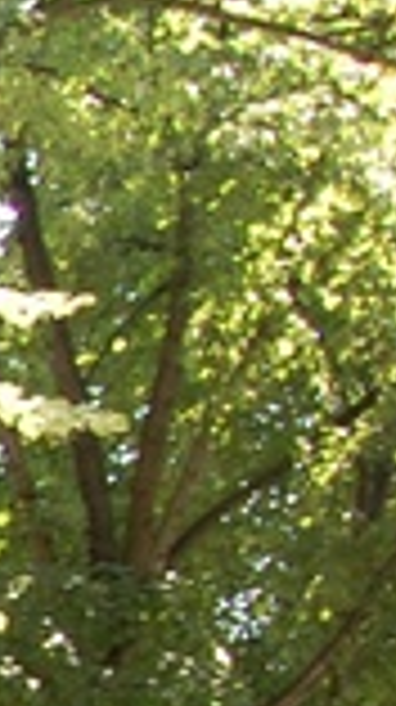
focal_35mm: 198
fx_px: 3706
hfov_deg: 5.0
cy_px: 1259
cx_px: -1575
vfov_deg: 10.3
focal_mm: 22
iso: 400
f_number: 8
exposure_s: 1/60
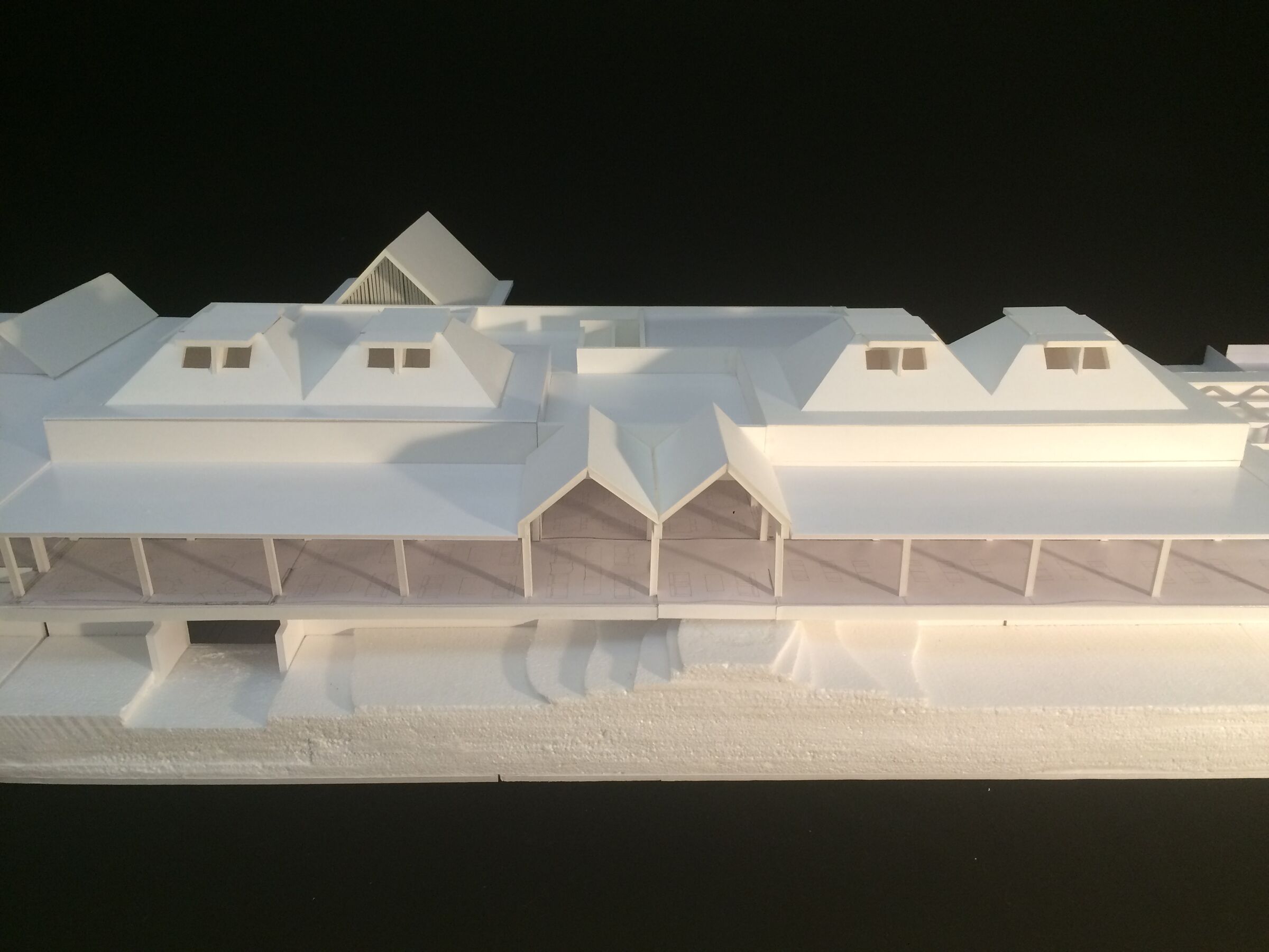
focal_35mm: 29
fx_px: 1063
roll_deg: -0.9
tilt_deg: -22.3
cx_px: 634
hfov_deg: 61.7
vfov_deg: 48.2
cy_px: 476
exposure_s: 1/33
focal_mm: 4.15
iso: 160
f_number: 2.2
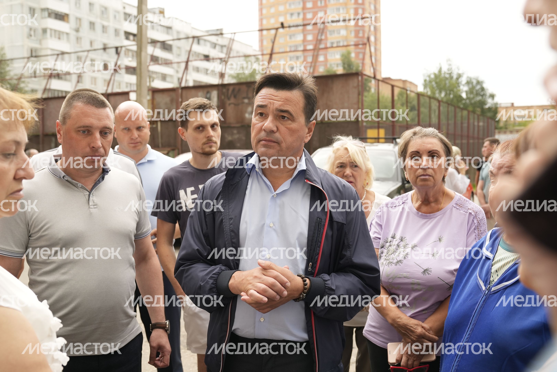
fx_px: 603
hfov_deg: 49.6
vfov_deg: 34.2
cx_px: 278
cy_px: 186
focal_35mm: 39
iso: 800
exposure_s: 1/200
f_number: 5
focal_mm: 39
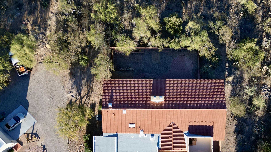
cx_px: 148
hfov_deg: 60.9
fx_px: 230
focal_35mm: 32
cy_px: 124
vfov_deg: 35.4
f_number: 1.7
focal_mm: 6.72
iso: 110
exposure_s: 1/125
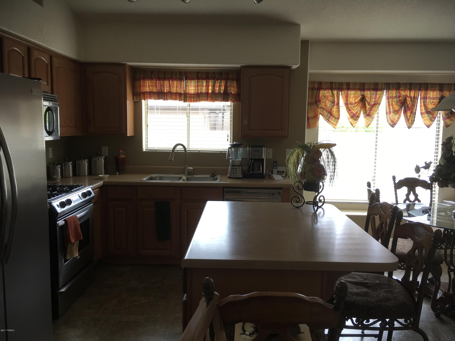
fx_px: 381
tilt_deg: -6.1
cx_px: 228
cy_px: 170
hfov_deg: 61.7
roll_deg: +0.2
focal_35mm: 29
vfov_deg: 48.2
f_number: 2.2
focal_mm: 4.15
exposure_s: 1/60
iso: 32
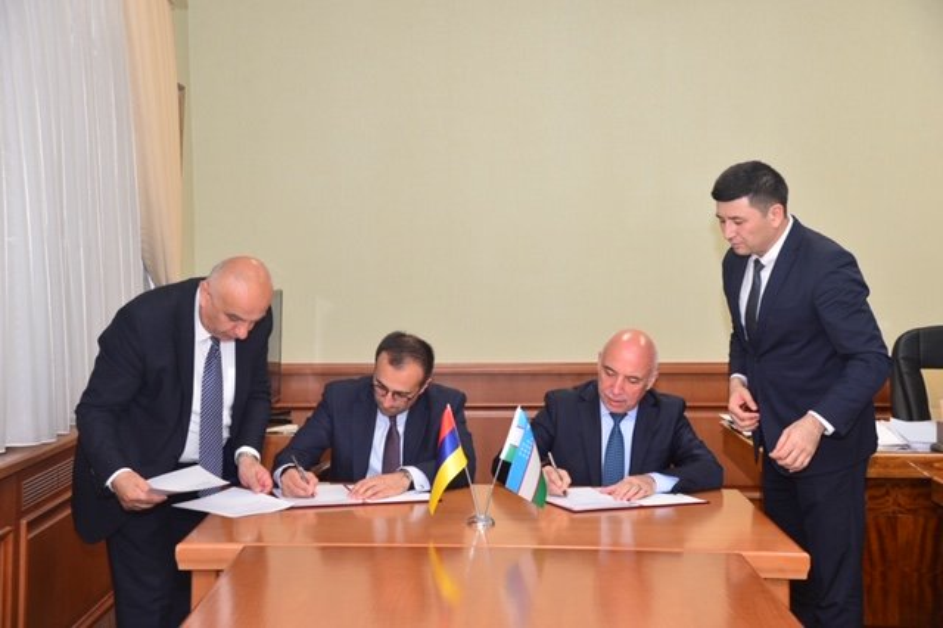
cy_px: 314
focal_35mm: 55
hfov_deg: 36.3
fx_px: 1440
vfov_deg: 24.6
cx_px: 472
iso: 2000
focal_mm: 55
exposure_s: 1/125
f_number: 5
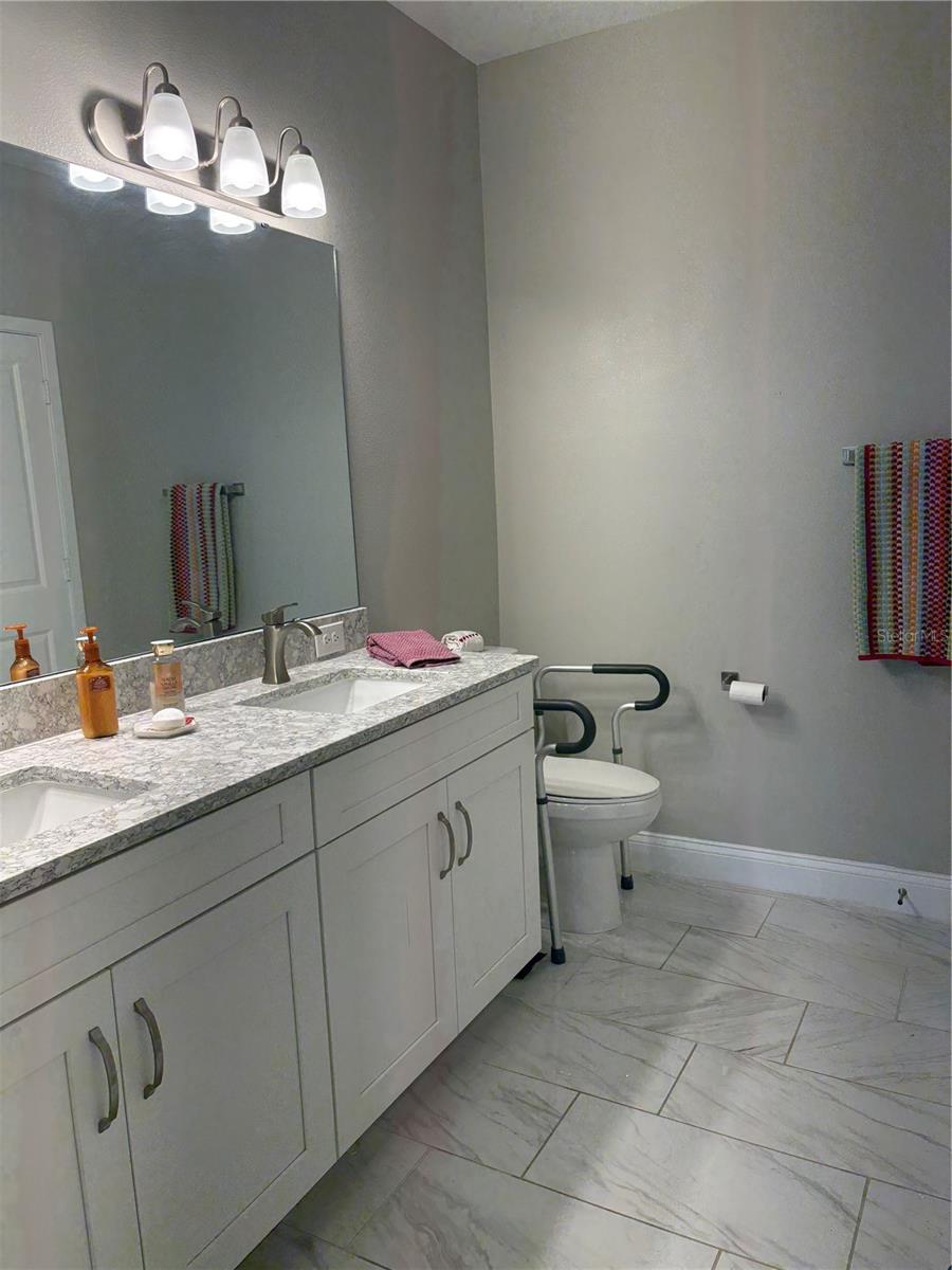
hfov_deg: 53.1
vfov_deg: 67.3
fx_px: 953
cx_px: 476
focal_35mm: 26
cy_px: 635
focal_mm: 5.96
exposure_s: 1/210
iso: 125
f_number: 1.6
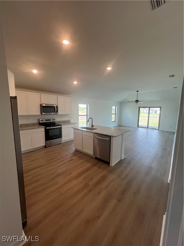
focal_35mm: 13
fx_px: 92
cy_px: 123
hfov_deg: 89.9
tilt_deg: -6.9
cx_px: 92
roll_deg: -0.6
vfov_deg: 106.2
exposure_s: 1/120
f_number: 1.8
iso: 100
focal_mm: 1.57
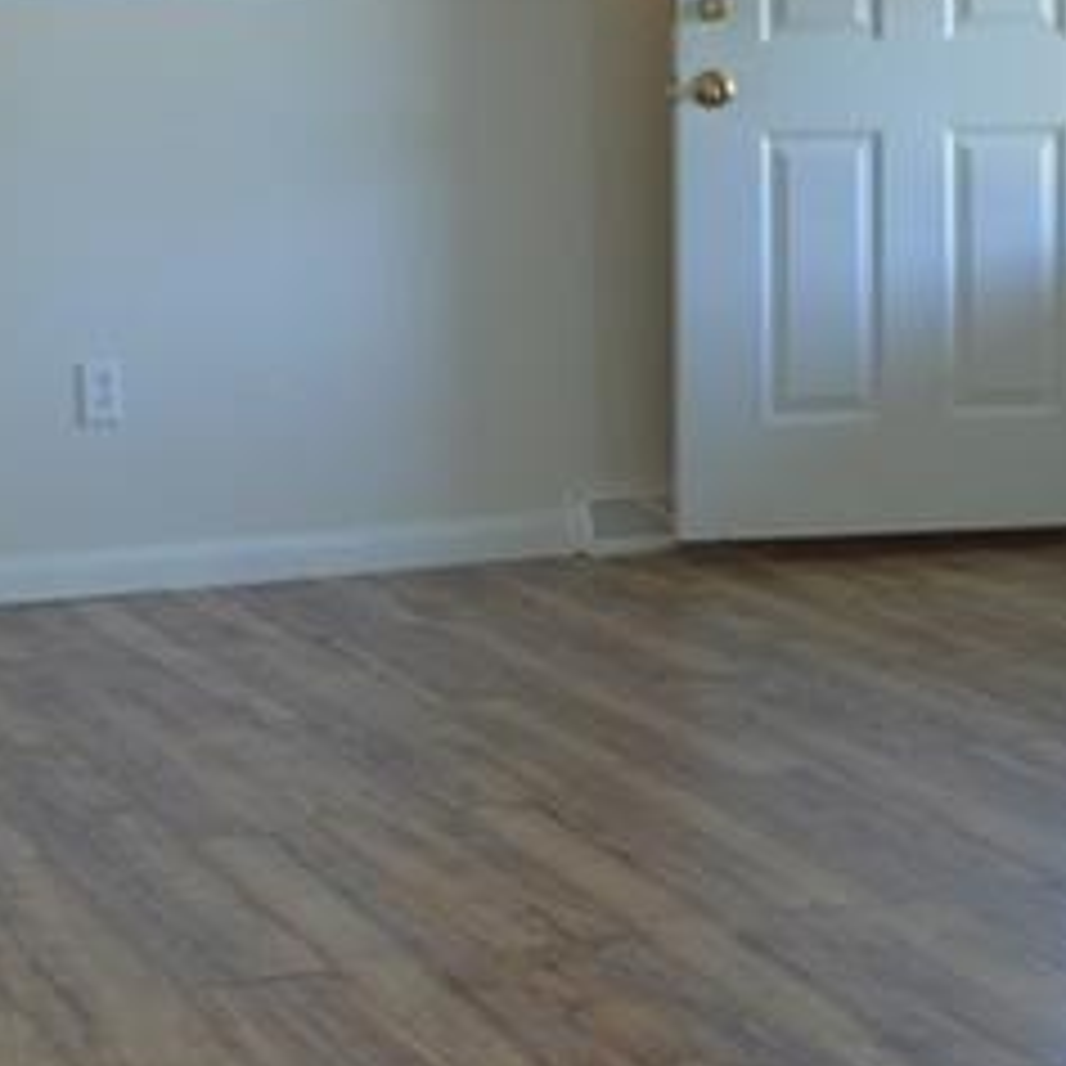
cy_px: 274
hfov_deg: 17.4
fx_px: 3449
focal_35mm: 99
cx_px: 234
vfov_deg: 17.5
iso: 100
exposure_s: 1/13
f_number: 3.5
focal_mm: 18
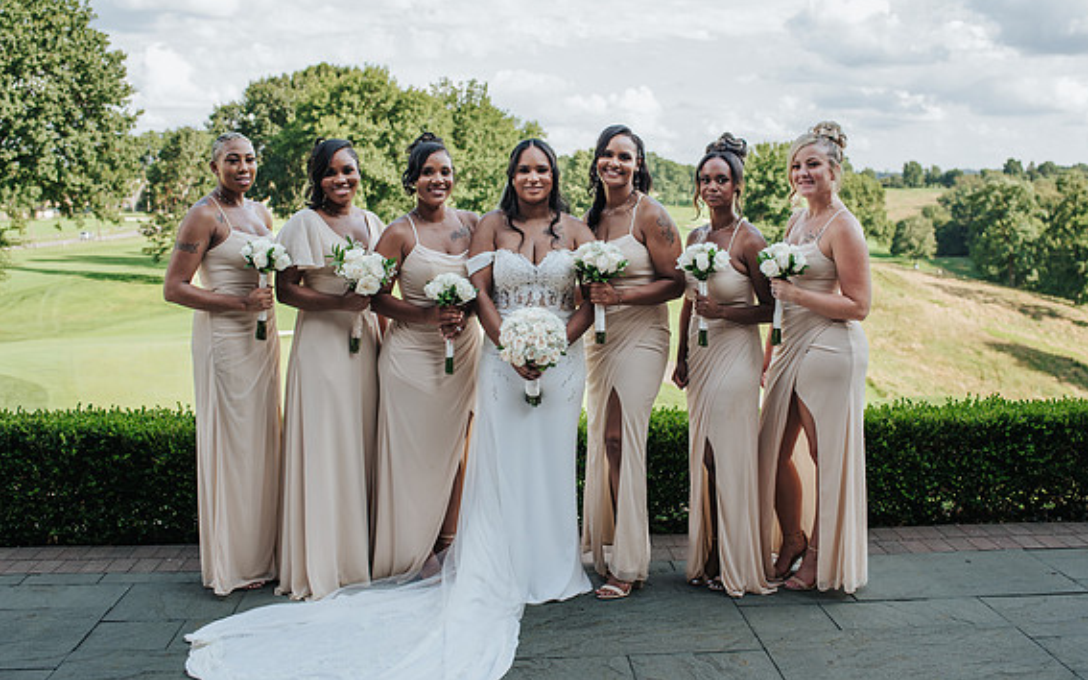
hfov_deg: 47.2
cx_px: 574
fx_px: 1245
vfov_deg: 30.5
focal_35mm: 42
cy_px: 320
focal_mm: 35
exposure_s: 1/250
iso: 100
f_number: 3.5
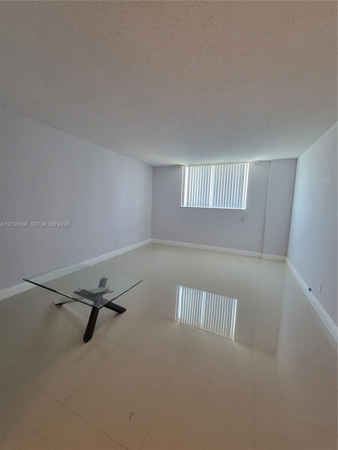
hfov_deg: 89.9
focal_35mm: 13
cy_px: 225
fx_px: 169
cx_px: 169
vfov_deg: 106.2
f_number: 2.2
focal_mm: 2.2
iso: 400
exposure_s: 1/30
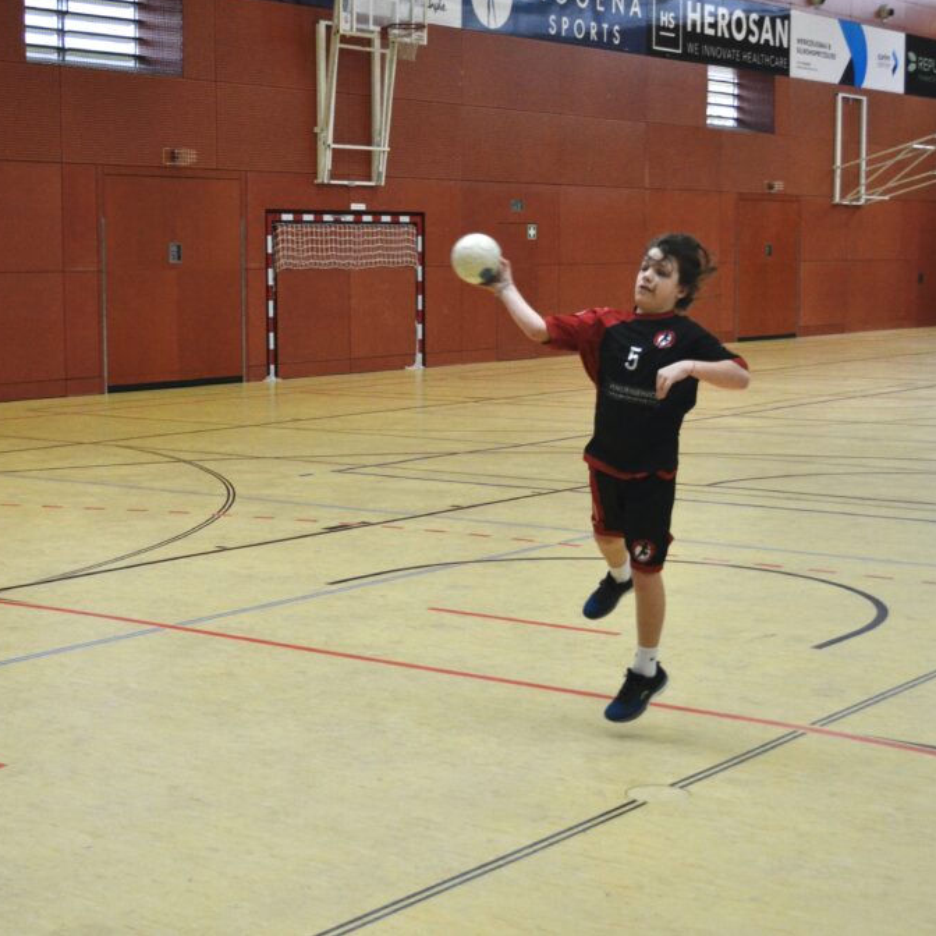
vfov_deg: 27.7
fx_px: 1897
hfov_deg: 27.7
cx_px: 405
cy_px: 465
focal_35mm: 62
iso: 1600
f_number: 4.8
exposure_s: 1/400
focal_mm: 32
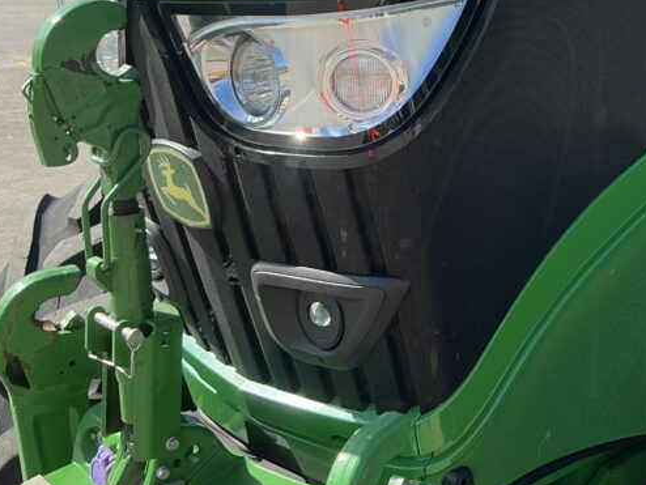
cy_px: 102
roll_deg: -1.7
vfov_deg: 24.9
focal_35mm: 58
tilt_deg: -10.7
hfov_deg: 31.8
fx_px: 1083
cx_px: 568
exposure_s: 1/627
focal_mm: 3
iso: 25
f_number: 1.8
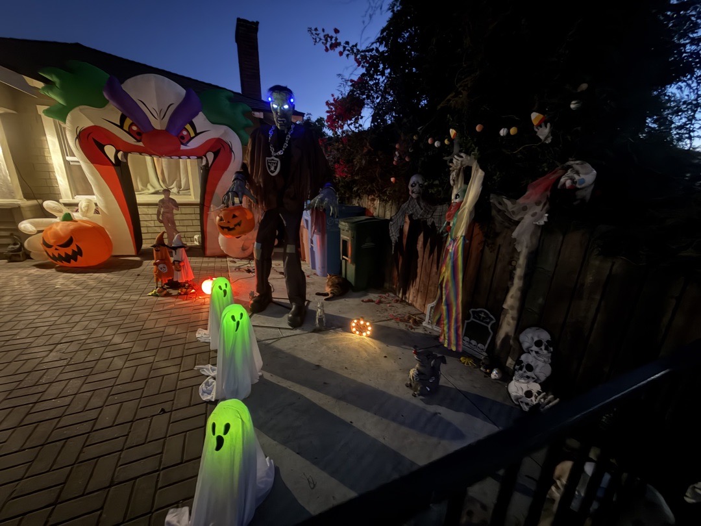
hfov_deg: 102.1
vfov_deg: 85.7
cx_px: 350
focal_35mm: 14
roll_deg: -1.7
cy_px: 263
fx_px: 284
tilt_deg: -17.2
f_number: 2.2
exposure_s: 1/4
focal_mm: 2.22
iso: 1250
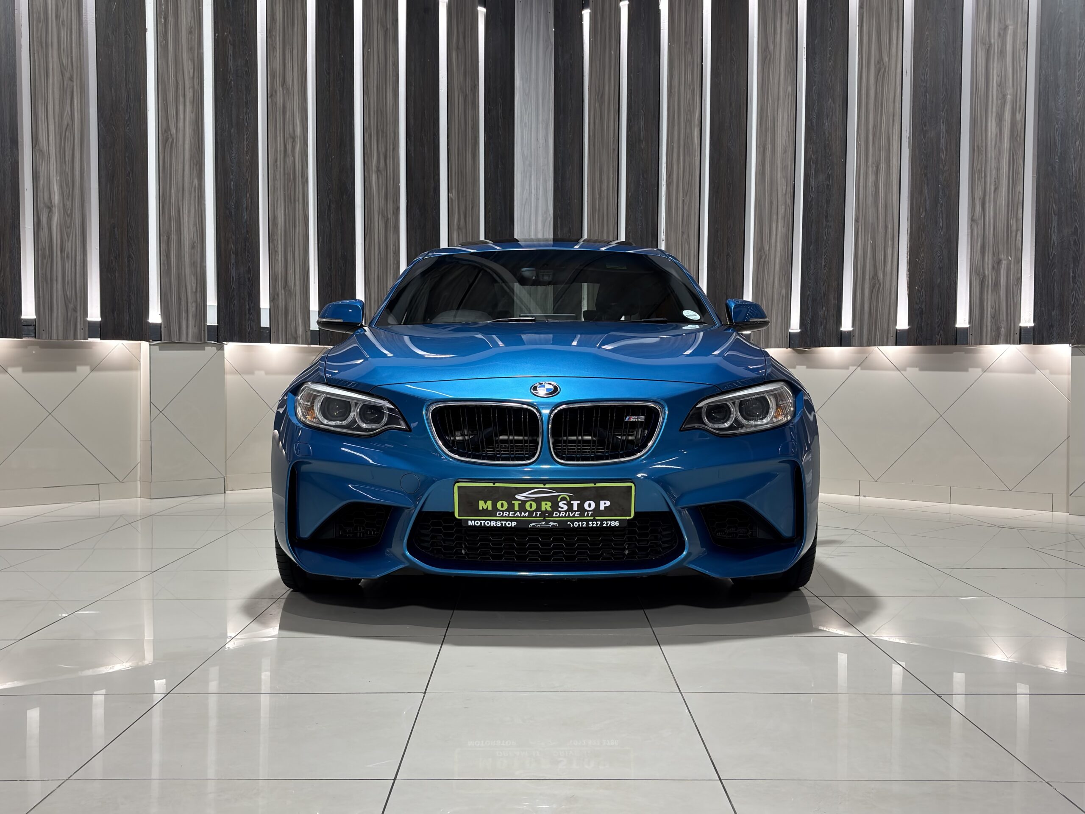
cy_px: 407
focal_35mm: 38
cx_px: 542
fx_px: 1191
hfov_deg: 49.0
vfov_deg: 37.7
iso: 50
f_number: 1.6
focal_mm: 5.96
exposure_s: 1/50
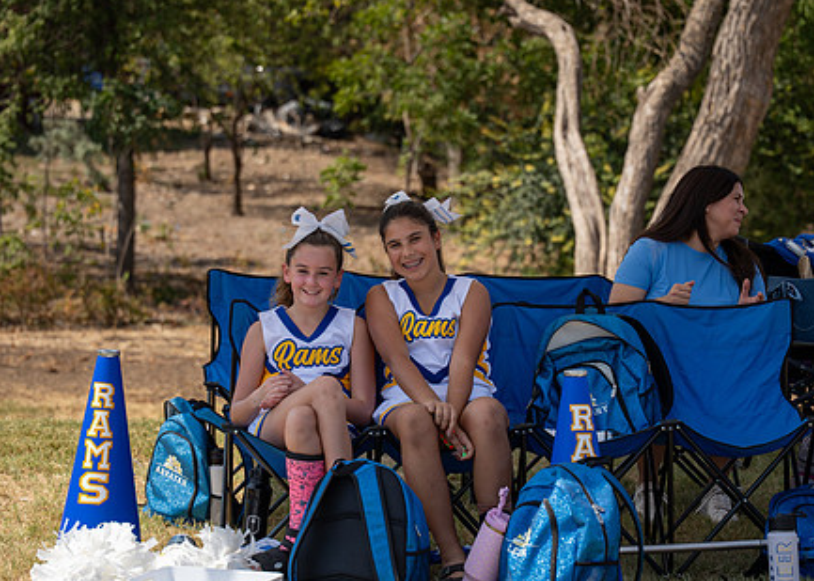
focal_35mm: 111
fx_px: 2565
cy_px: 333
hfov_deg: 18.0
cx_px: 377
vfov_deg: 12.9
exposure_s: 1/1600
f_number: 2.8
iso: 100
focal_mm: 70
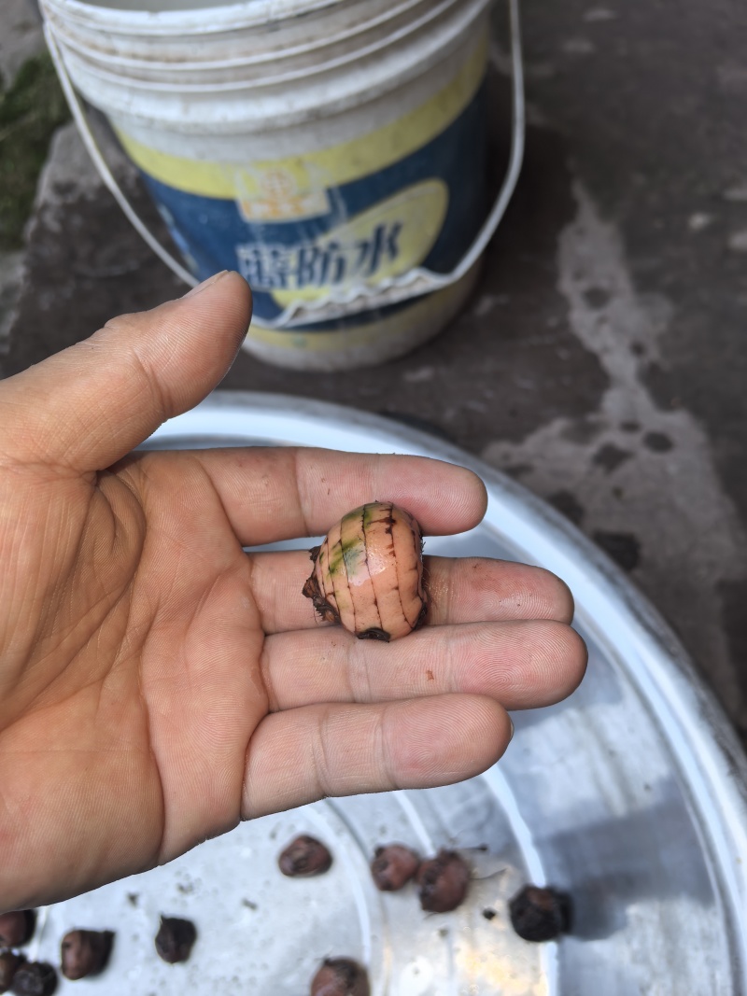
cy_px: 498
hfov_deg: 51.3
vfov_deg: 65.3
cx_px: 374
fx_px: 777
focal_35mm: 27
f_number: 2
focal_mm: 5.75
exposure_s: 1/163
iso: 50
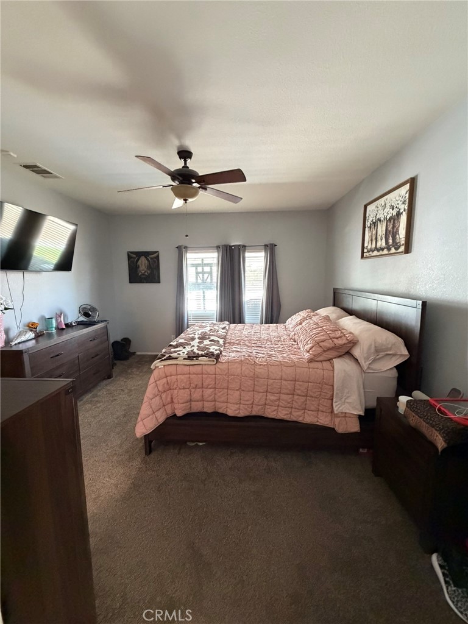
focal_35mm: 14
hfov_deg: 85.7
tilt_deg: -8.4
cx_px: 234
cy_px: 312
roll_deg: +0.4
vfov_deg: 102.1
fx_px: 252
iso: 800
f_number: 2.2
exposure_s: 1/60
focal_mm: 2.22
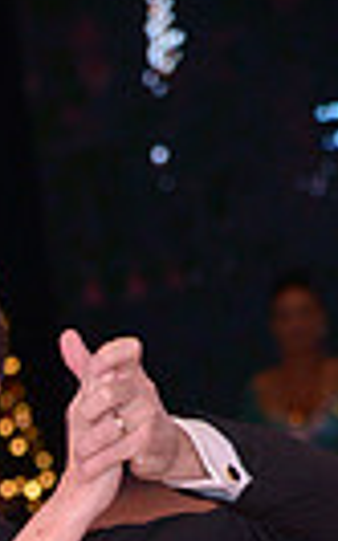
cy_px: 1147
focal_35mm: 446
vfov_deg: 4.6
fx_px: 6581
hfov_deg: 2.9
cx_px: -140
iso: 1250
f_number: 5
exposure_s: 1/200
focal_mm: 100
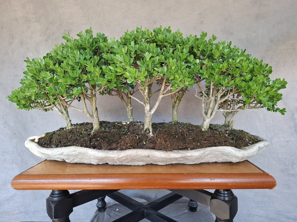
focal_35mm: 23
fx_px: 197
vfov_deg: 58.9
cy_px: 111
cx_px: 148
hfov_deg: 73.9
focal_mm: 5.54
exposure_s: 1/60
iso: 200
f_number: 1.8
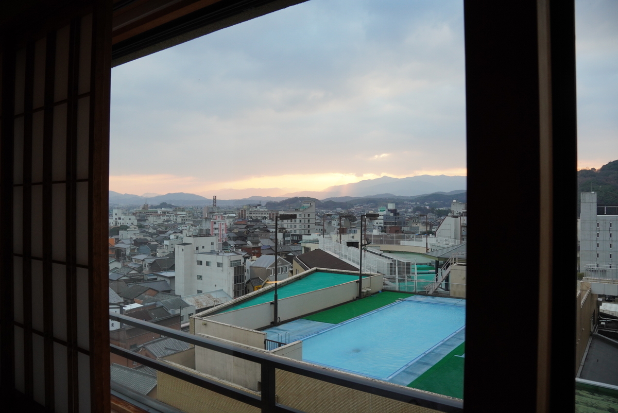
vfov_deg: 50.5
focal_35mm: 26
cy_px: 206
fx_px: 438
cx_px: 309
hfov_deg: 70.4
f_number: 5.6
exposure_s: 1/125
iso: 640
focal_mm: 17
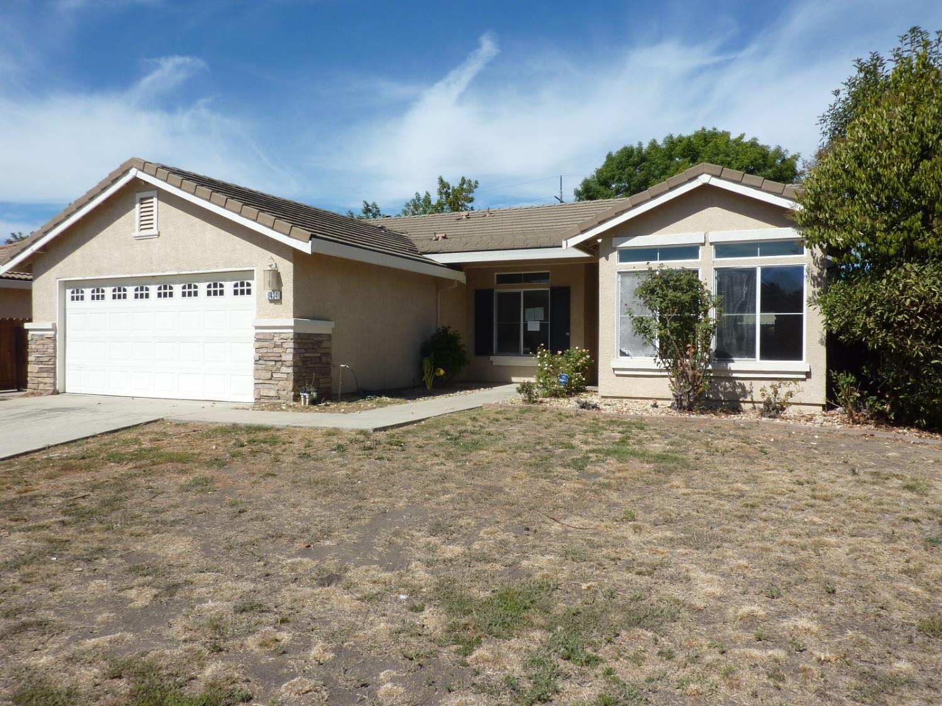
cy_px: 353
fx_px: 680
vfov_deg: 54.9
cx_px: 471
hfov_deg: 69.4
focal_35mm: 25
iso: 80
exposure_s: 1/500
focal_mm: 4.1
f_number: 5.6
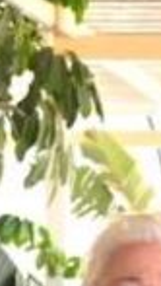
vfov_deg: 8.3
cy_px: 546
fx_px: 1877
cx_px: 407
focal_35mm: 248
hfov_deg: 4.8
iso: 400
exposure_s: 1/161
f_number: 5
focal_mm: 34
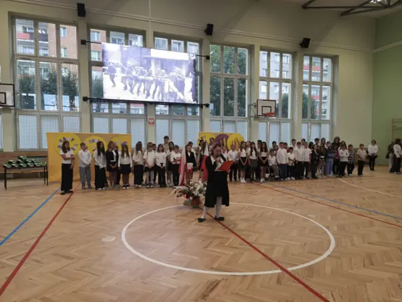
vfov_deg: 58.9
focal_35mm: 23
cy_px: 151
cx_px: 201
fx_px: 267
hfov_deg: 73.9
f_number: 1.7
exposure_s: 1/100
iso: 80
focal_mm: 5.35
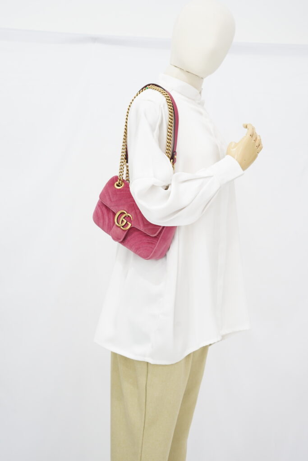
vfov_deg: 39.6
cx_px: 154
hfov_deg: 27.0
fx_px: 641
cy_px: 230
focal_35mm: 50
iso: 640
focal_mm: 50
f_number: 6.3
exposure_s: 1/8
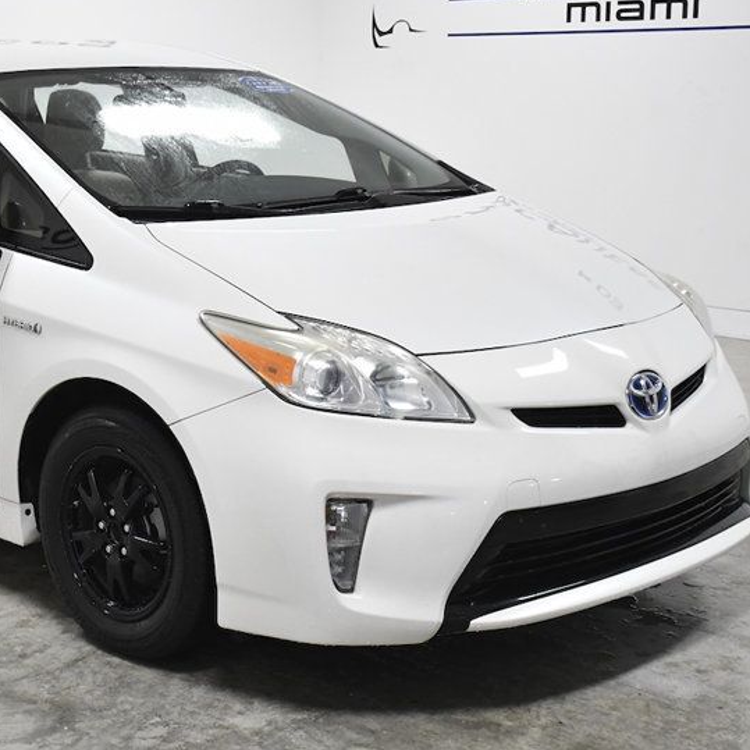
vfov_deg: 27.3
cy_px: 314
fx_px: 1544
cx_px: 173
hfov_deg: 26.9
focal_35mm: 63
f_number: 4.5
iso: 2500
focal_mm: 26
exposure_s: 1/640
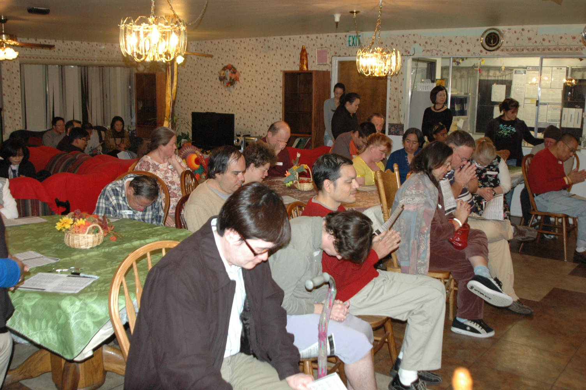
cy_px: 195
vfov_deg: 36.8
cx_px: 293
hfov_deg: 53.2
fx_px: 585
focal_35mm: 36
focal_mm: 24
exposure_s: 1/60
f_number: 4
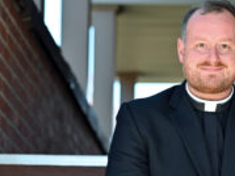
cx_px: 224
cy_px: 137
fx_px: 1608
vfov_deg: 6.3
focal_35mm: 237
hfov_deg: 8.3
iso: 1000
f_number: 4.5
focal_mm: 98
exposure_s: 1/1000
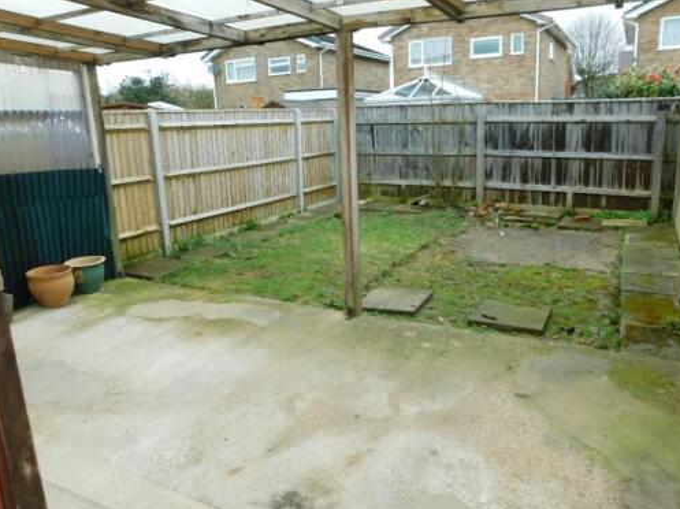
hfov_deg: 65.3
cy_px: 243
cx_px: 350
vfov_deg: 51.3
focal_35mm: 27
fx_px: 530
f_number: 3
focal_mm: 4
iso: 125
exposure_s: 1/100
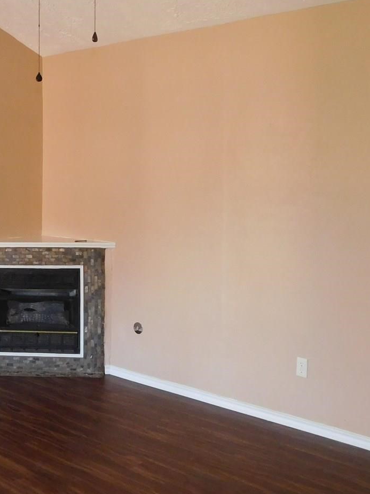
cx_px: 15
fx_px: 727
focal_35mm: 51
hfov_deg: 27.2
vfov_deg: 37.3
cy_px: 191
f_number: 3
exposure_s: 1/30
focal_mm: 4
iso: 280
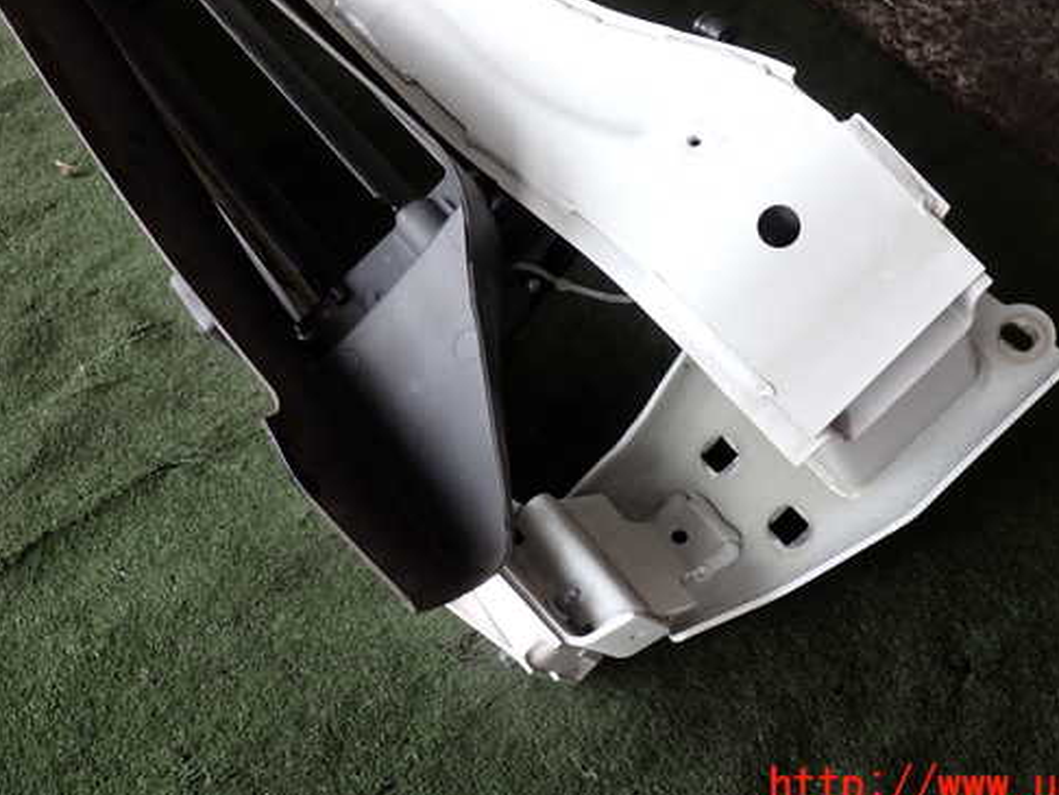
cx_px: 608
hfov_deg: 49.9
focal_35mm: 37
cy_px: 325
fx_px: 1132
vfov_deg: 38.6
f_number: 2.3
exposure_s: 1/60
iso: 100
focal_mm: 5.4
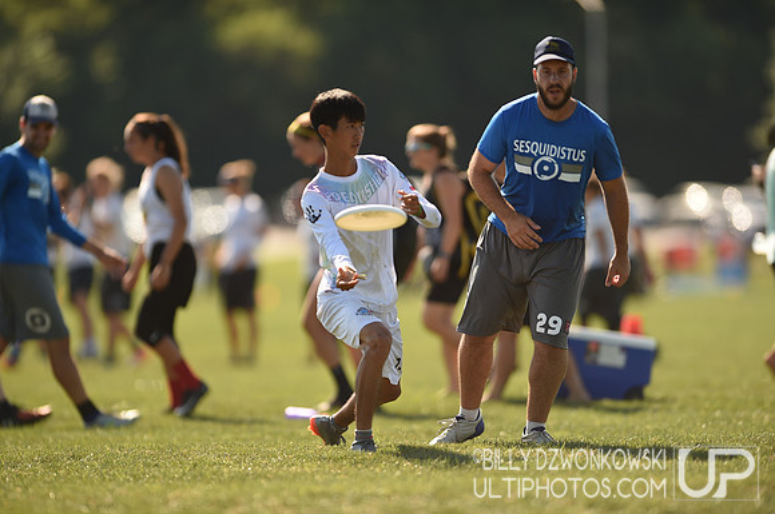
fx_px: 8599
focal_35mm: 400
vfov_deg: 3.4
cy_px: 257
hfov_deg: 5.2
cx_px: 388
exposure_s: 1/1000
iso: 100
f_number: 3.2
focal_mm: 400
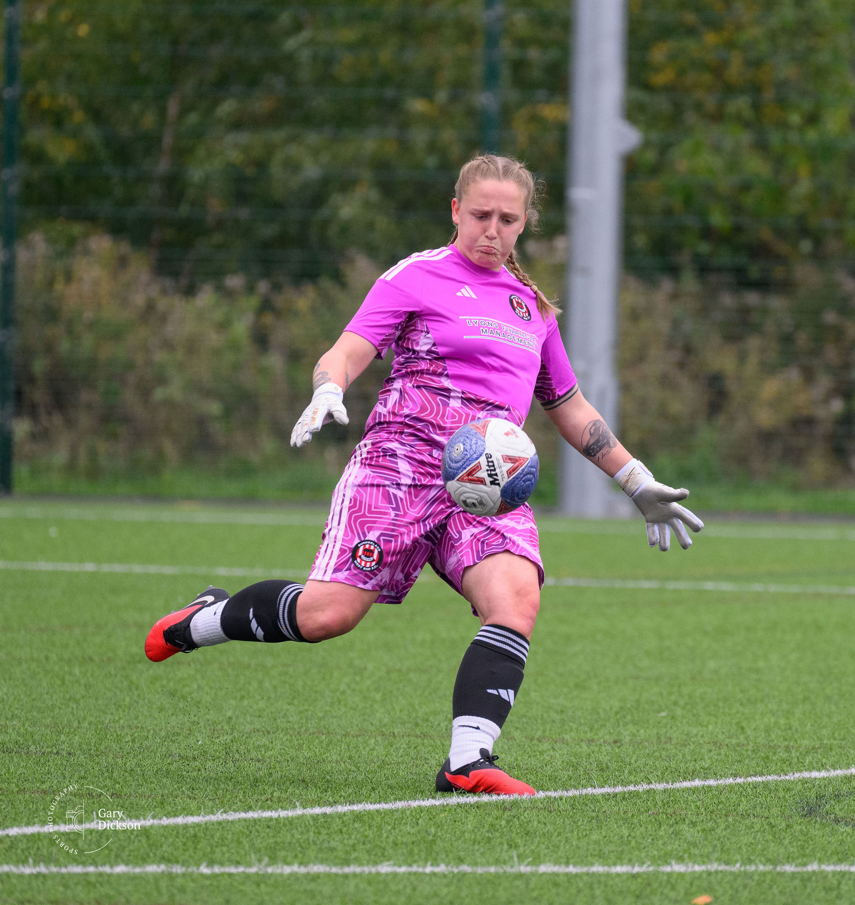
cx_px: 629
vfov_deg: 3.3
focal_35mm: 539
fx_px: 15512
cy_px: 378
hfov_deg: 3.2
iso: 2000
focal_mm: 300
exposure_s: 1/1250
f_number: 5.3
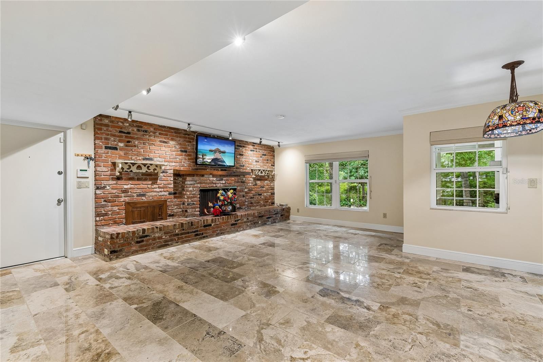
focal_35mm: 15
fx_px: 226
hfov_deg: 100.4
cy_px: 181
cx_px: 272
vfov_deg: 77.3
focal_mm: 10
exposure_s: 1/4
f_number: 8
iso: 200
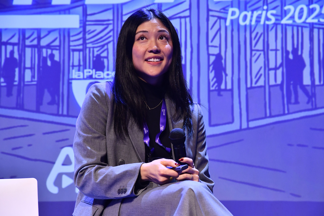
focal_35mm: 105
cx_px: 162
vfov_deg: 13.0
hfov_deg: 19.5
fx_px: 945
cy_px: 108
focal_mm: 70
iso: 1600
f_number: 5.6
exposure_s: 1/80
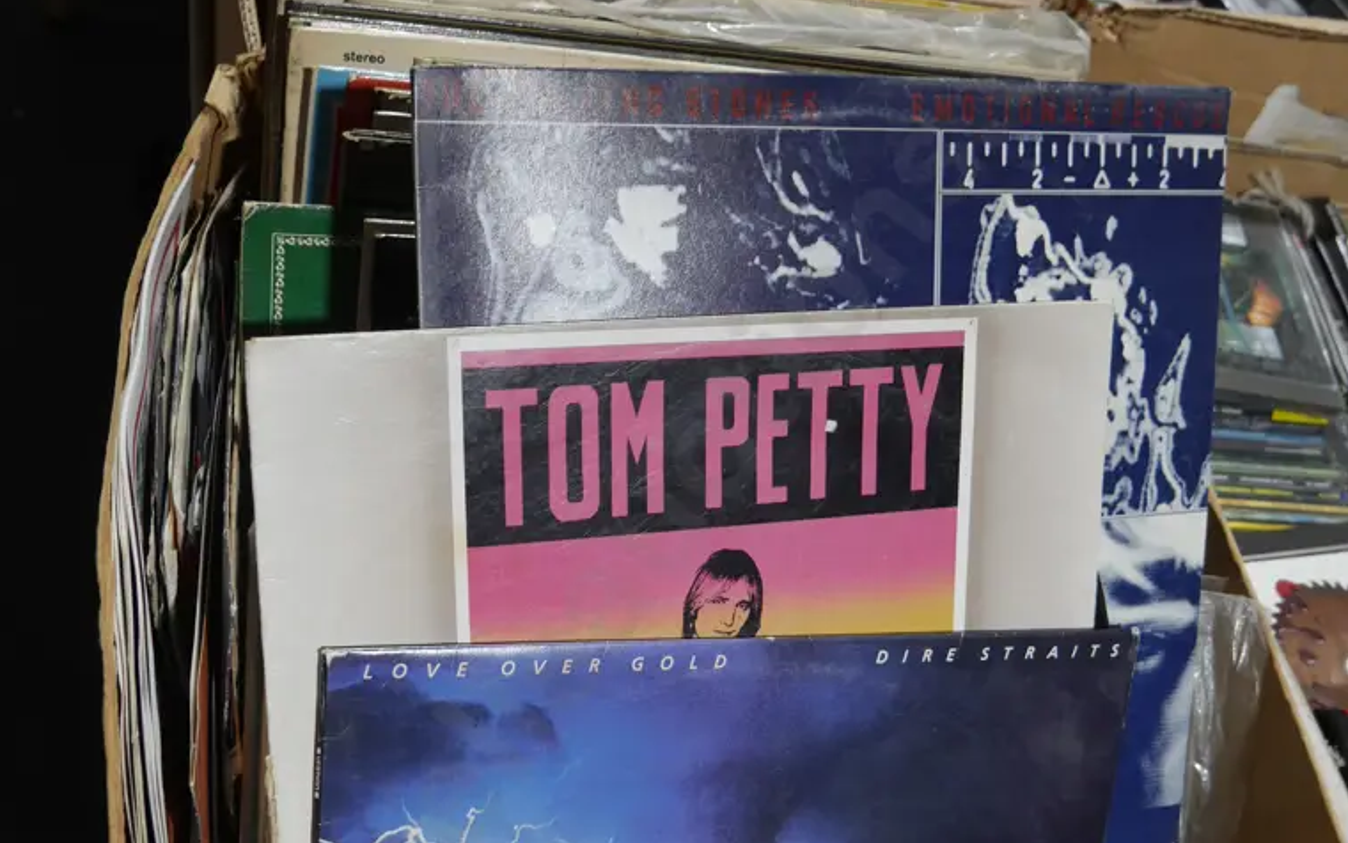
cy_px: 518
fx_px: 1469
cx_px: 669
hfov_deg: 49.3
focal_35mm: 40
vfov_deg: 31.9
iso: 250
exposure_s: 1/60
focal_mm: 14
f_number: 3.5
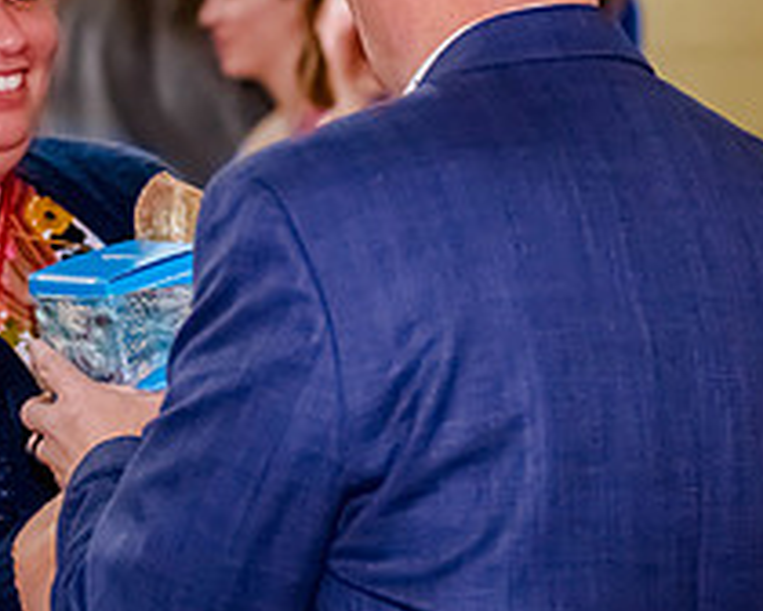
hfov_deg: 11.3
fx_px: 3861
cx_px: 327
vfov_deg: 9.0
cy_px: 249
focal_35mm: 171
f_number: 2.8
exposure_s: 1/200
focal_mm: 66
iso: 5000
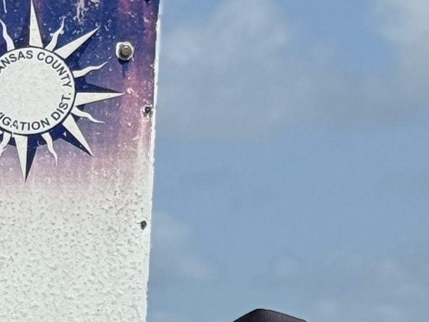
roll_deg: -0.1
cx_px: -466
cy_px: 707
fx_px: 2975
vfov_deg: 6.0
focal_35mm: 240
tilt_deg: -4.9
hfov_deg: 7.8
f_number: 1.78
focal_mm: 6.76
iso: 64
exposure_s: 1/9009
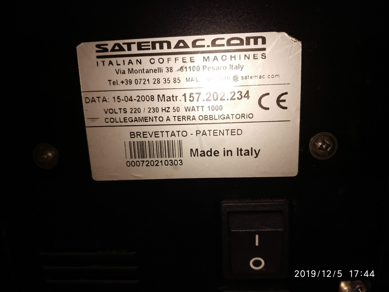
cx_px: 194
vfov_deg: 44.2
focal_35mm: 32
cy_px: 146
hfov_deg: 56.8
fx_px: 360
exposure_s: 1/194
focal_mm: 4.5
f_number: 2
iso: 100
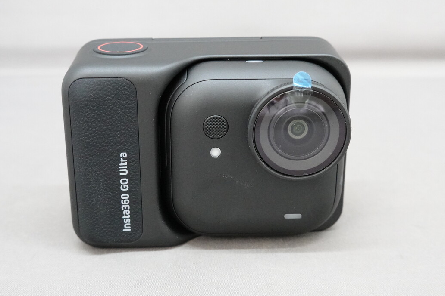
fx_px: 705
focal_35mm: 57
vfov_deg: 23.8
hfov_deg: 35.1
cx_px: 217
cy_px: 129
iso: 3200
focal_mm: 18.63
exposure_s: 1/50
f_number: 5.6
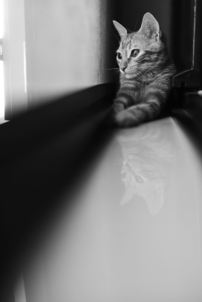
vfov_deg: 39.6
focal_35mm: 50
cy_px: 151
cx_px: 101
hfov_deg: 27.0
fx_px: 420
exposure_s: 1/100
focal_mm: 50
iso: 320
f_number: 1.4
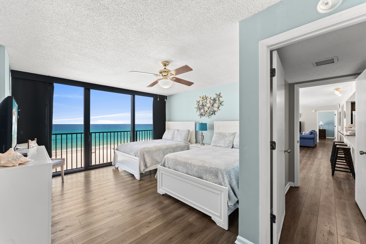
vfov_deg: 78.8
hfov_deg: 101.9
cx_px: 183
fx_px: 148
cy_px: 122
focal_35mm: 15
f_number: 8
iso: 400
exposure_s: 1/6
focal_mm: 14.6
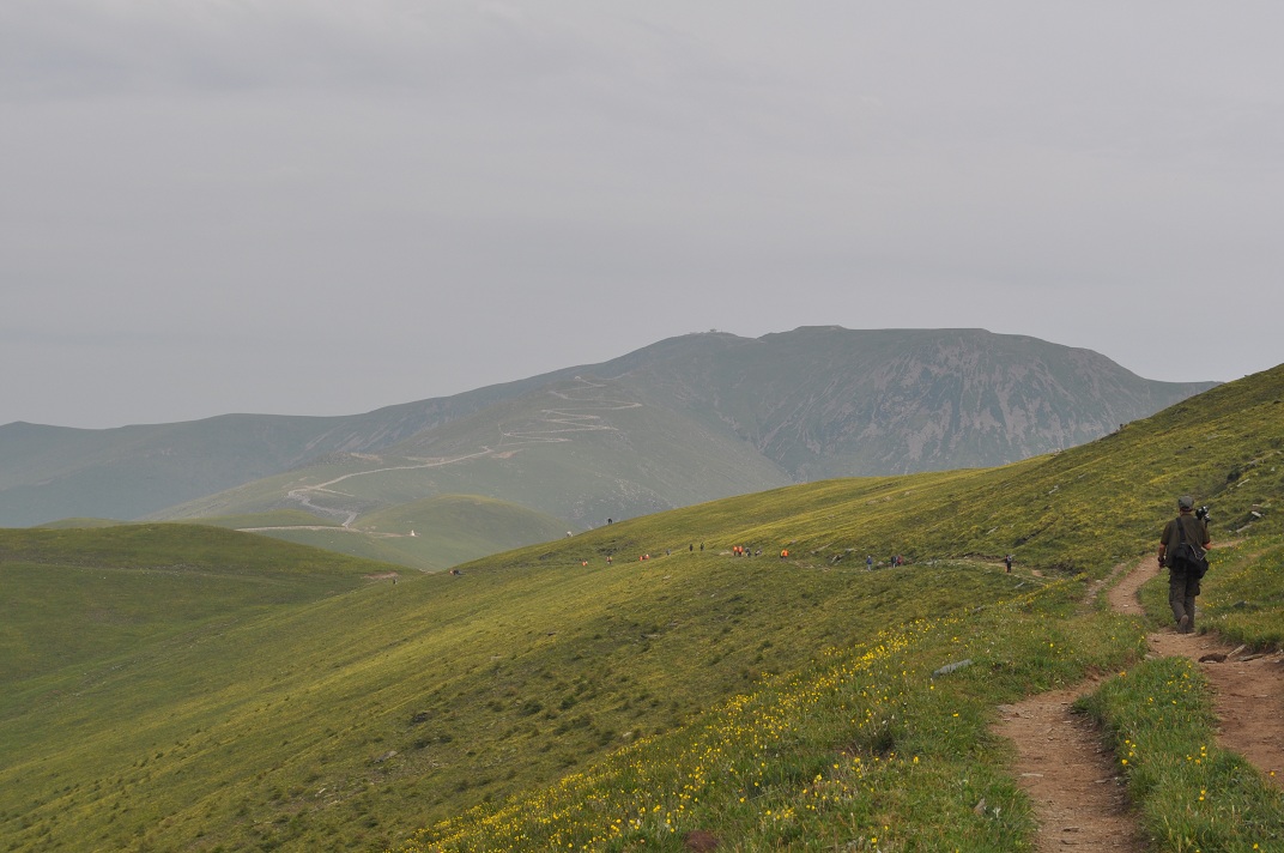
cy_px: 426
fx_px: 2565
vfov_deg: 18.9
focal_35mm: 72
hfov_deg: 28.1
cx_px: 642
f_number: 9
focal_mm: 48
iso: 200
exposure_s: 1/320
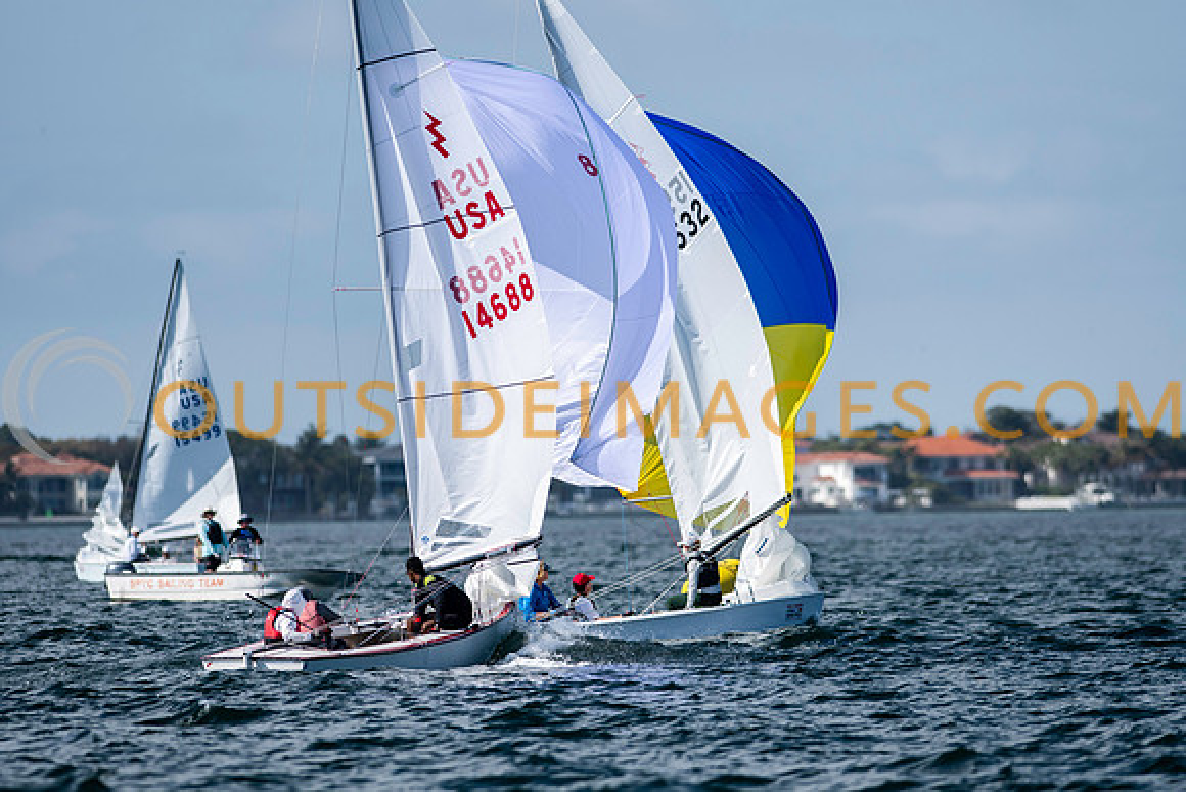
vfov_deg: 3.1
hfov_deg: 4.6
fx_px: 14828
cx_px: 593
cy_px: 396
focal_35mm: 450
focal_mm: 300
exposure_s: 1/4000
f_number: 5
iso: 200
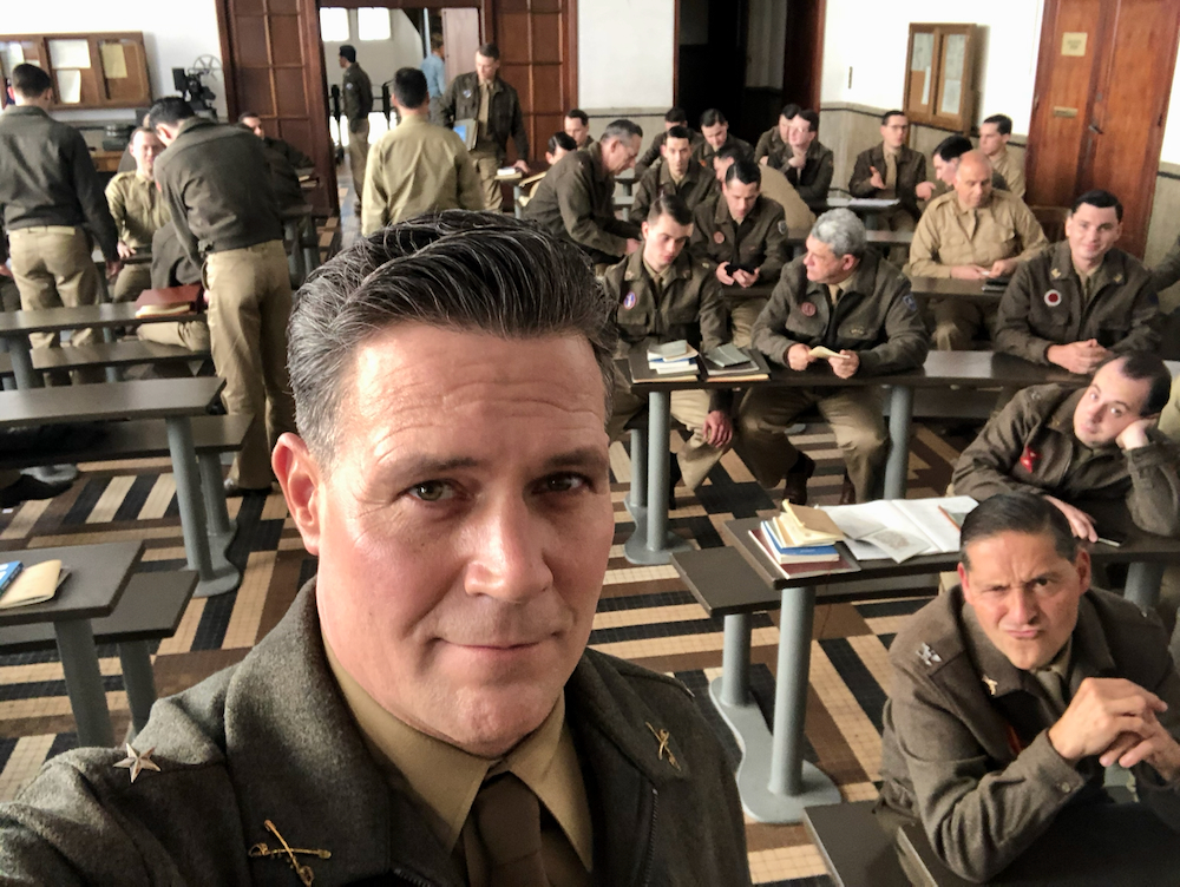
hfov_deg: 56.8
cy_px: 444
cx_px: 590
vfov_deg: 44.2
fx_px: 1092
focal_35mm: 32
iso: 160
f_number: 2.2
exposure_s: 1/60
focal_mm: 2.87
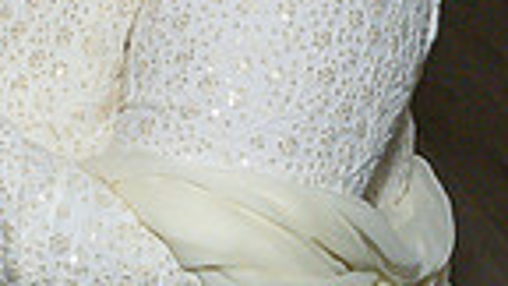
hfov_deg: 13.0
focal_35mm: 163
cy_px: -307
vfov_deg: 7.1
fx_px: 2196
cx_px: -22
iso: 800
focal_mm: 17
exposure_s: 1/250
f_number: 8
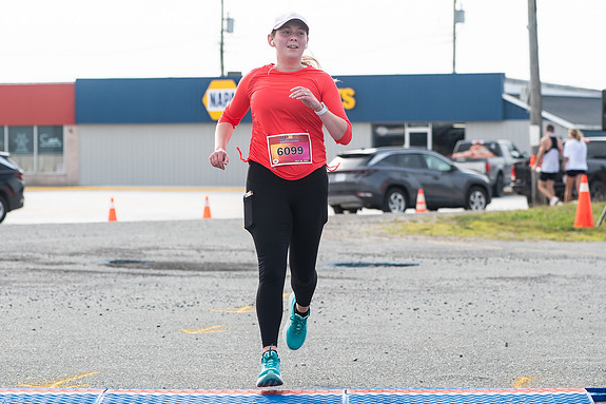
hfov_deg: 14.6
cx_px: 301
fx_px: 2373
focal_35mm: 141
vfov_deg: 9.7
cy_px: 98
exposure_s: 1/1000
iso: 250
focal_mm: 82
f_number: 4.5
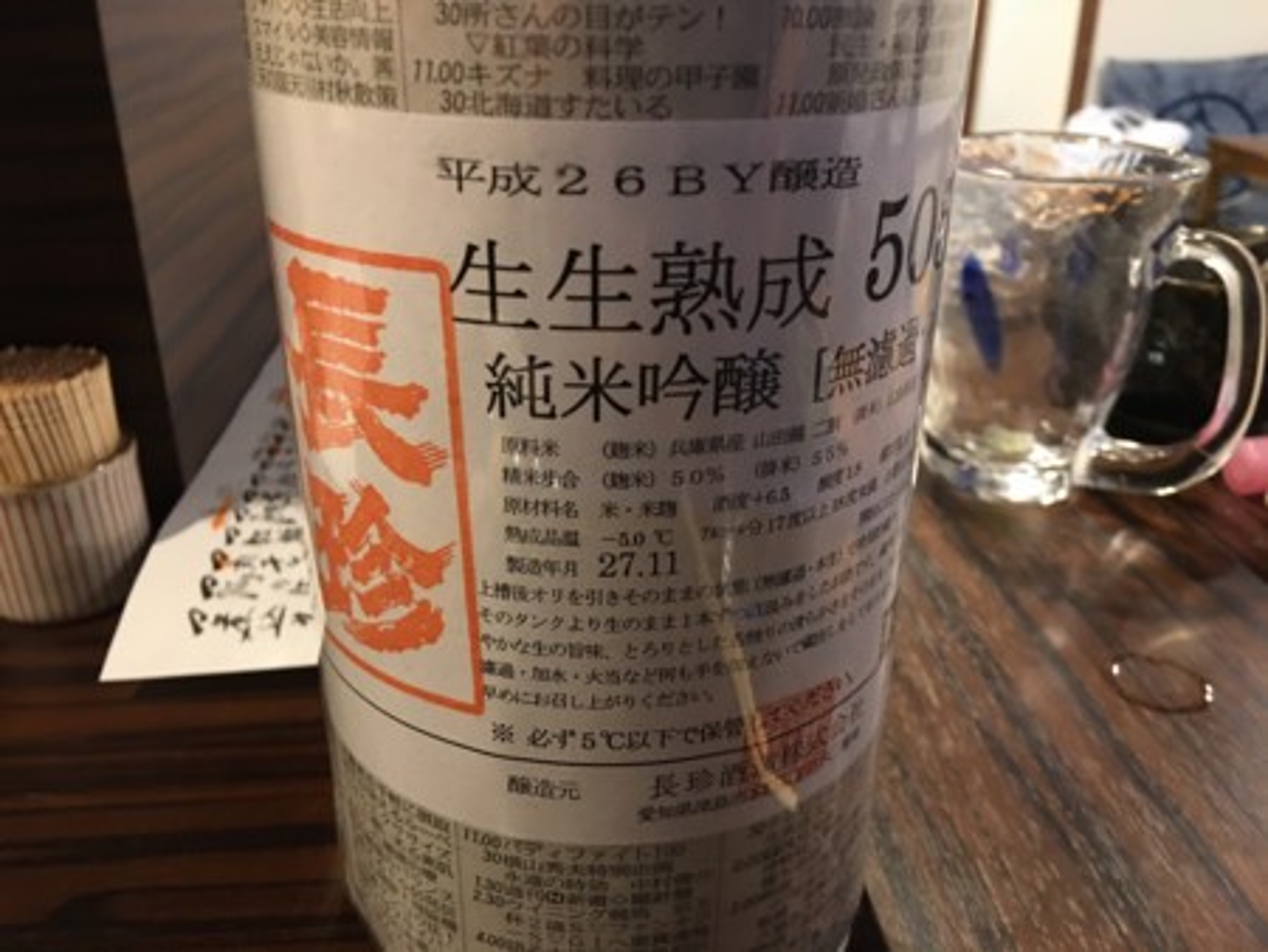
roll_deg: +0.0
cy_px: 476
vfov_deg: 48.3
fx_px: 1063
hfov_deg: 61.6
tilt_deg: -24.4
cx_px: 634
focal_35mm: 29
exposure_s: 1/4
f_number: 2.2
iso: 64
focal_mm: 4.15
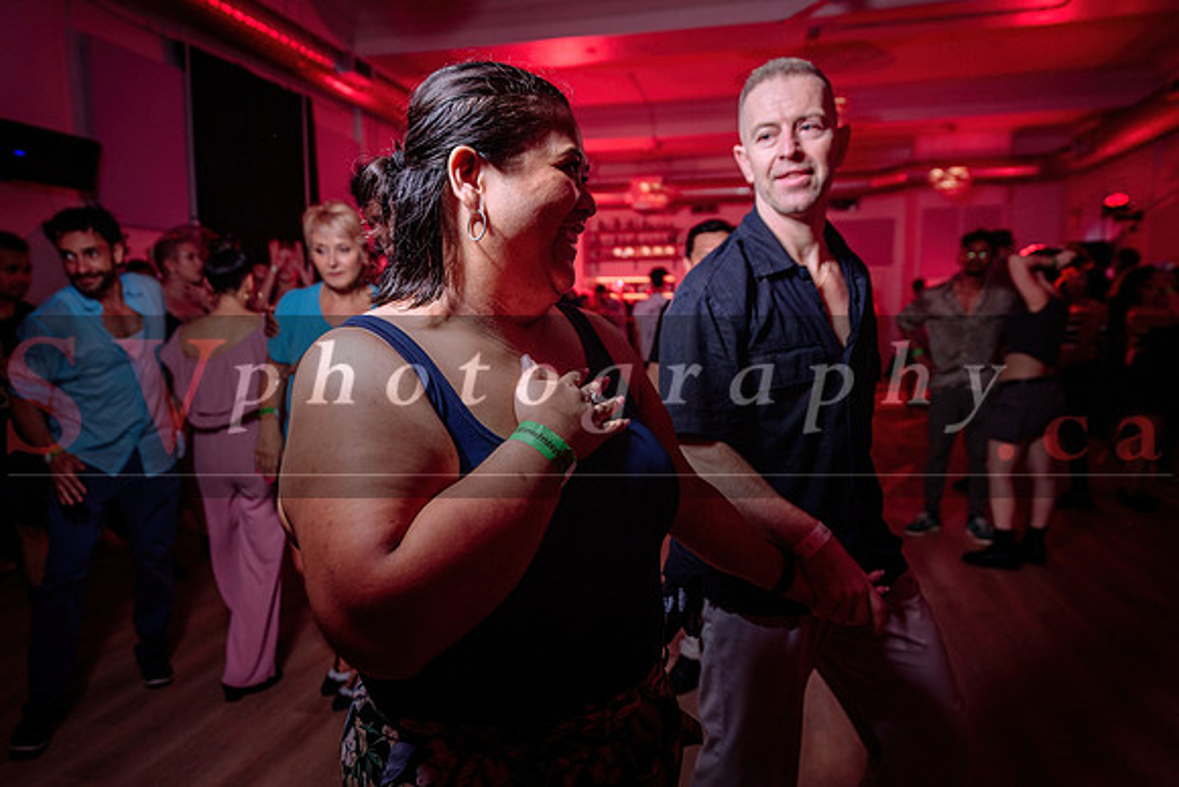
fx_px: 786
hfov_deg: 73.7
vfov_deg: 53.2
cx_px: 590
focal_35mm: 24
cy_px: 394
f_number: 3.5
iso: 800
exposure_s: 1/60
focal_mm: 24
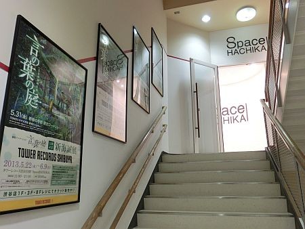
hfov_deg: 63.4
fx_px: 247
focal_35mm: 28
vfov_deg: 49.8
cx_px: 152
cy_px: 114
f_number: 3
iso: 250
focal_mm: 5
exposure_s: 1/60
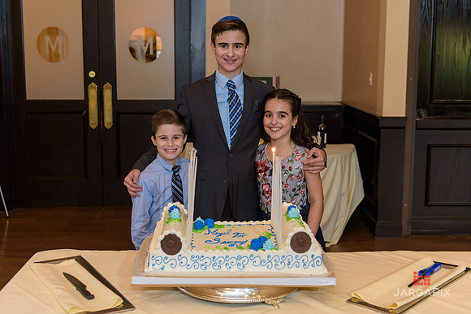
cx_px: 236
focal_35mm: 48
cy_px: 157
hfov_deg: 41.1
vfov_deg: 28.1
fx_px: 628
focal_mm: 48
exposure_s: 1/125
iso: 1600
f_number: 3.2
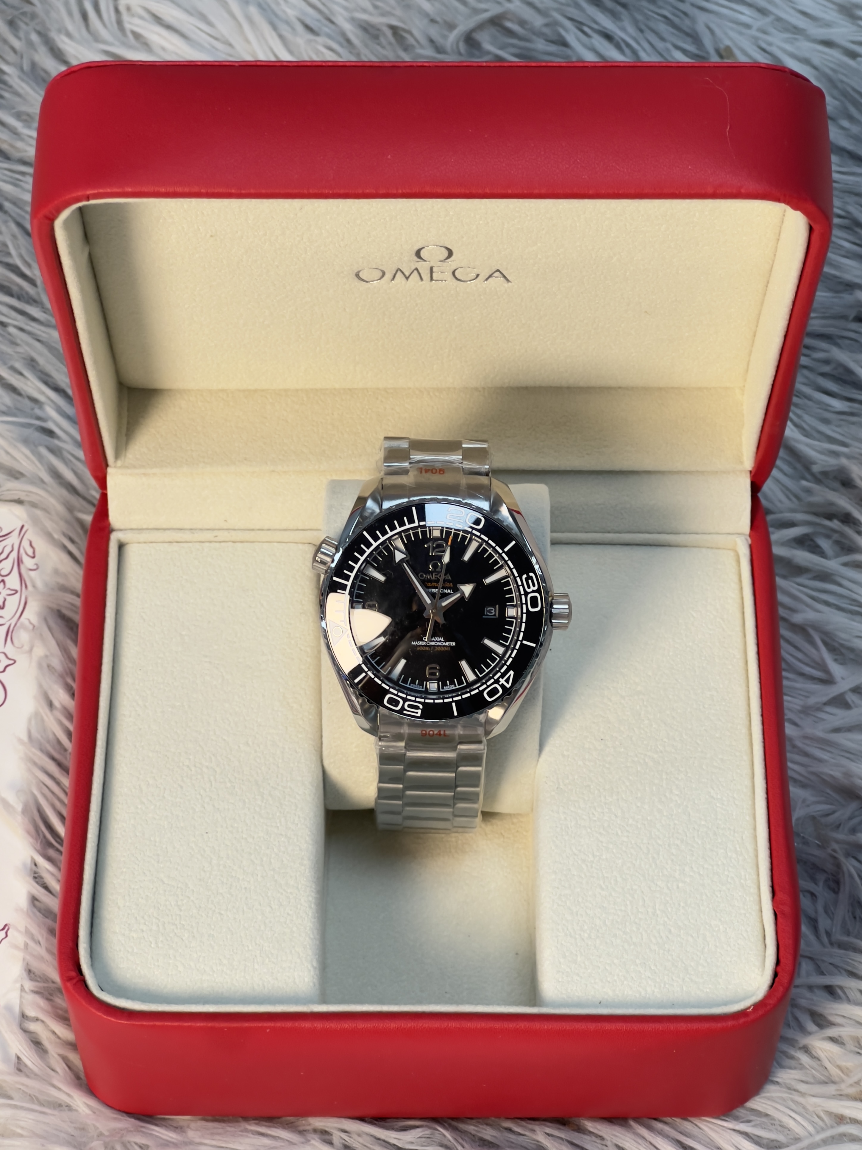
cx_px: 431
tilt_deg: -58.9
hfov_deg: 19.1
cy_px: 575
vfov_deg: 25.3
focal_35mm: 77
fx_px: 2557
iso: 160
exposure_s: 1/100
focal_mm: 9
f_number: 2.8
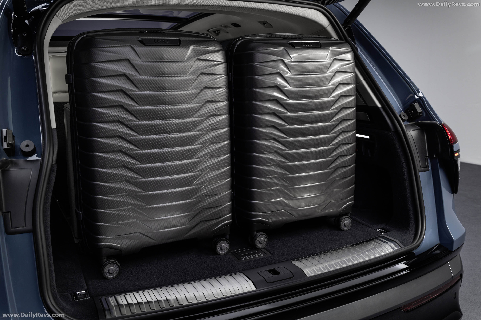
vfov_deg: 38.8
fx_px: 454
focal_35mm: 34
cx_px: 240
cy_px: 160
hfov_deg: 55.8
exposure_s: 1/2.5
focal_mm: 34
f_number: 9
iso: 100
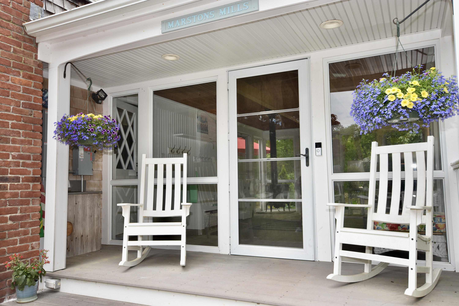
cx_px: 230
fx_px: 383
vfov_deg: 43.6
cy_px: 153
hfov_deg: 61.9
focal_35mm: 30
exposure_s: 1/125
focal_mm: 20
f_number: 5.6
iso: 200
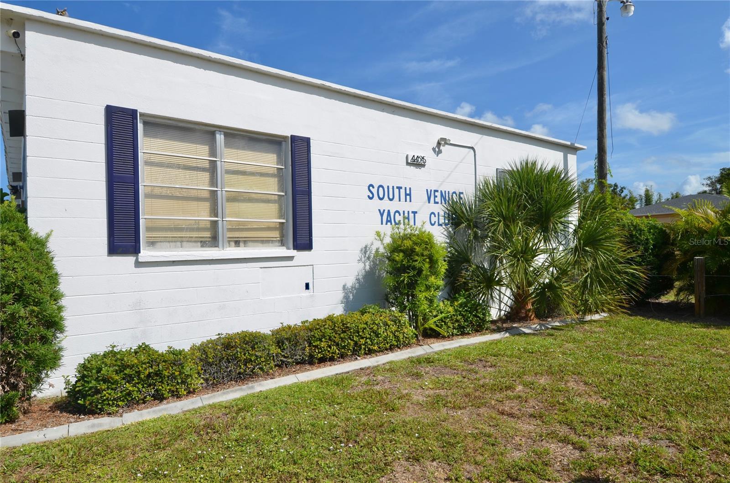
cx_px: 365
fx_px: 425
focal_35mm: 21
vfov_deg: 59.2
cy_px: 242
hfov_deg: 81.3
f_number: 9
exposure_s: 1/320
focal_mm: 14
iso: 100
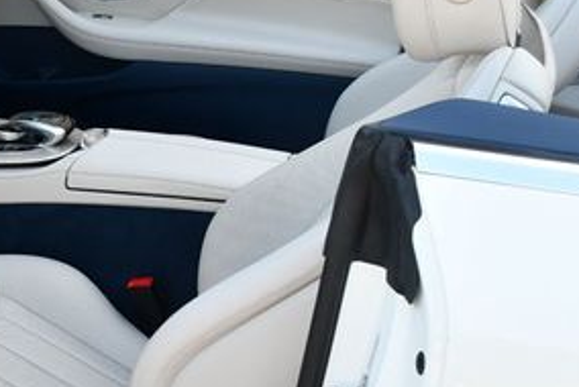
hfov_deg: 23.7
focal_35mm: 81
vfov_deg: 16.9
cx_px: -27
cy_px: 212
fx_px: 1304
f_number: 5
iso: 400
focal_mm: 18
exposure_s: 1/250
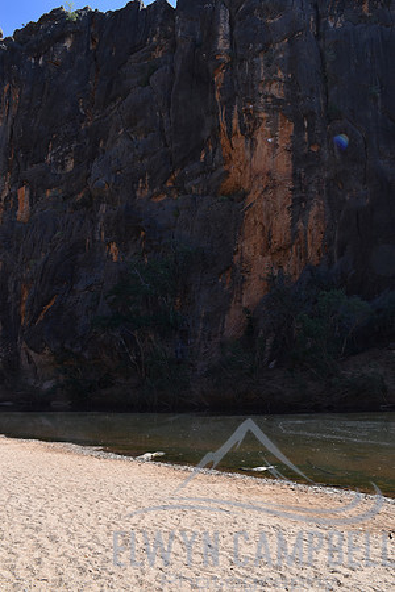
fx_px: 444
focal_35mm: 27
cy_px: 296
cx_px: 198
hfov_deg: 47.9
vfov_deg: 67.4
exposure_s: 1/250
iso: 200
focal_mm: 18
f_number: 8
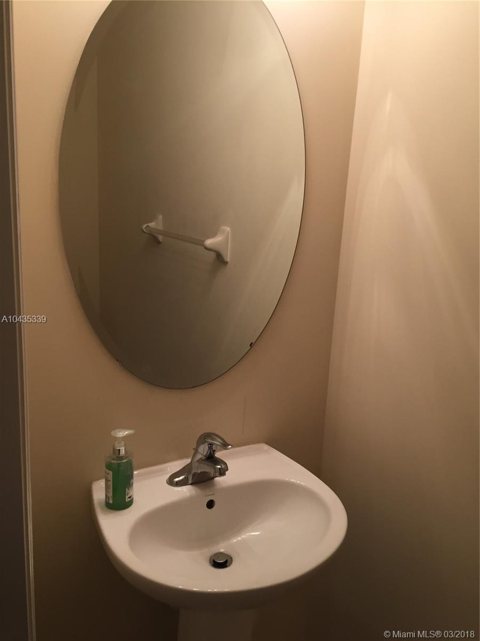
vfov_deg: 61.7
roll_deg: -2.4
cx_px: 240
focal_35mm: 29
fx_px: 536
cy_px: 320
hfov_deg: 48.2
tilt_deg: -12.7
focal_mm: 4.15
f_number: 2.2
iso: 32
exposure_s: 1/30
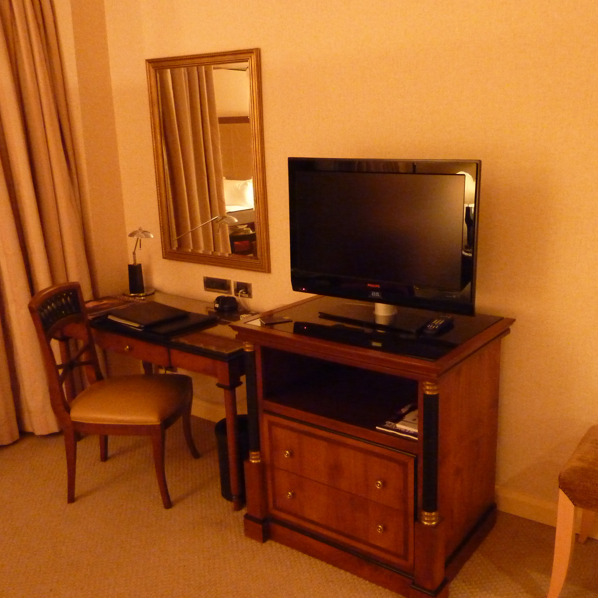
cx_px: 375
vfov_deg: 54.0
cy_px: 303
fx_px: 586
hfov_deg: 53.4
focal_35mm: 30
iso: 800
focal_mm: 4.1
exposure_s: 1/13
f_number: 3.3
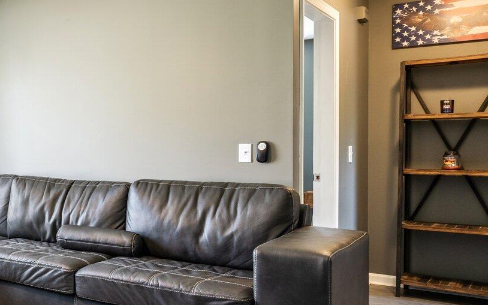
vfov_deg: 31.3
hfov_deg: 38.1
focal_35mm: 41
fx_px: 545
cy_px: 161
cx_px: -74
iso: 80
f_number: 9
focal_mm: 16
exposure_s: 1/2
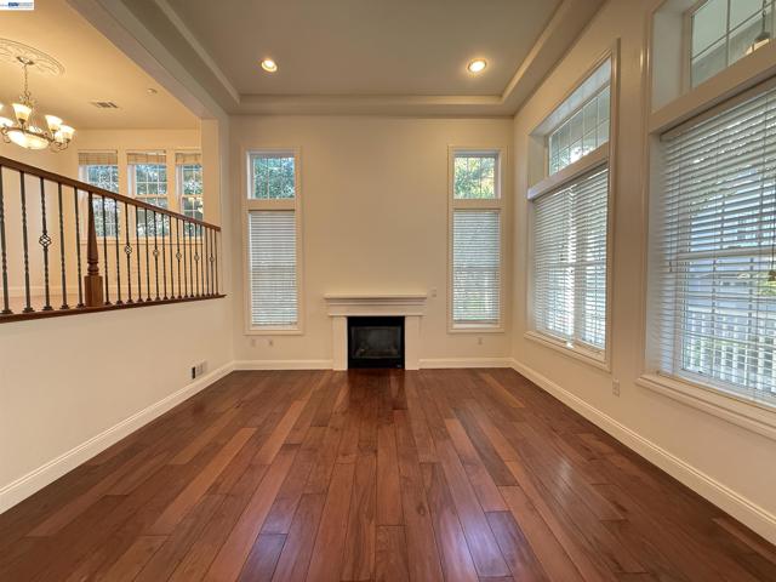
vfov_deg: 85.7
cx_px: 388
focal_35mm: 14
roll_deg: -0.2
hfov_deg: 102.1
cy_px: 291
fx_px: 314
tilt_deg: -1.6
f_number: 2.2
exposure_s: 1/60
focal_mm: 2.22
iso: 320
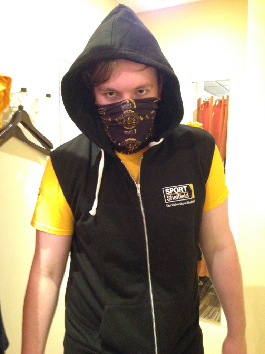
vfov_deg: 55.4
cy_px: 177
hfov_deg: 42.9
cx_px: 132
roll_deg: -0.1
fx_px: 337
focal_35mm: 33
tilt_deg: -6.2
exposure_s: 1/15
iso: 800
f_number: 2.4
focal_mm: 4.12
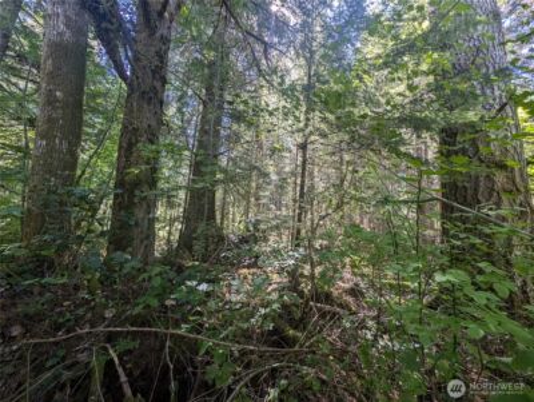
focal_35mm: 12
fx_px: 185
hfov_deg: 110.5
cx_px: 267
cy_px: 201
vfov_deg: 94.6
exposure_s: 1/106
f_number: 1.95
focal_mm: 2.23
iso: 90
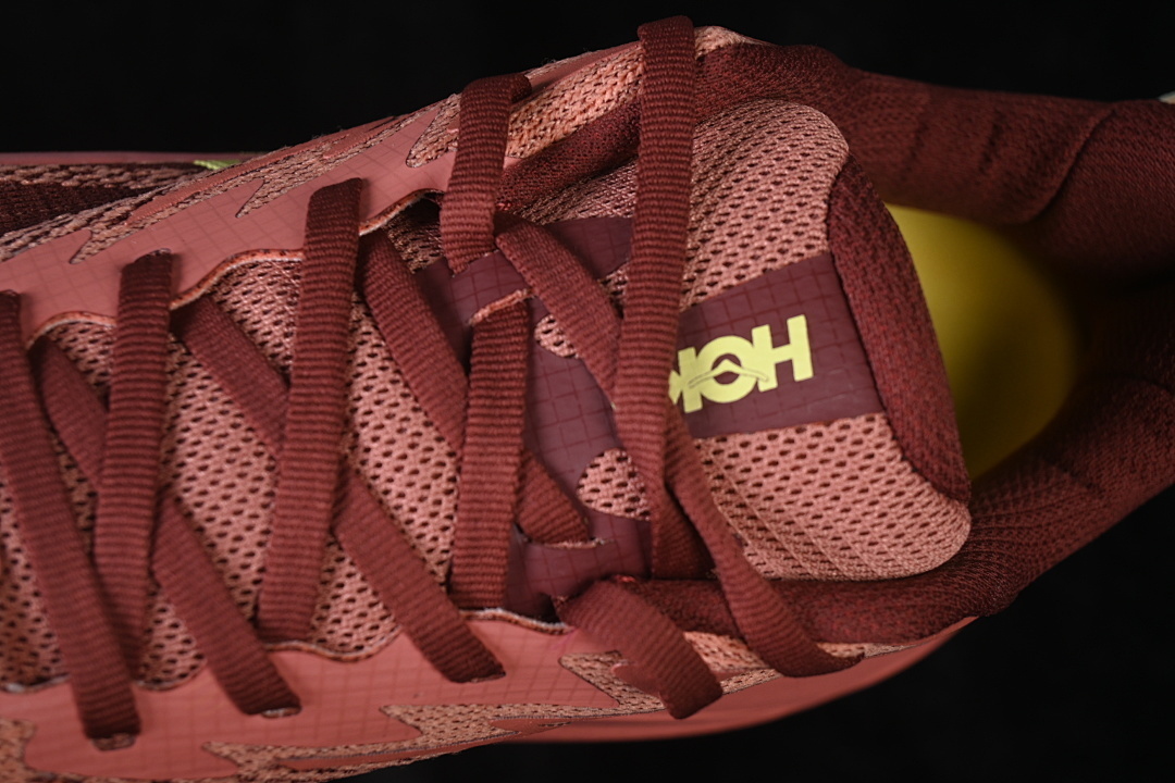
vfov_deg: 18.2
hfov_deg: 27.0
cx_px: 588
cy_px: 392
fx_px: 2448
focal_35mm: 75
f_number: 7.1
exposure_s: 1/80
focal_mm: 50
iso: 160
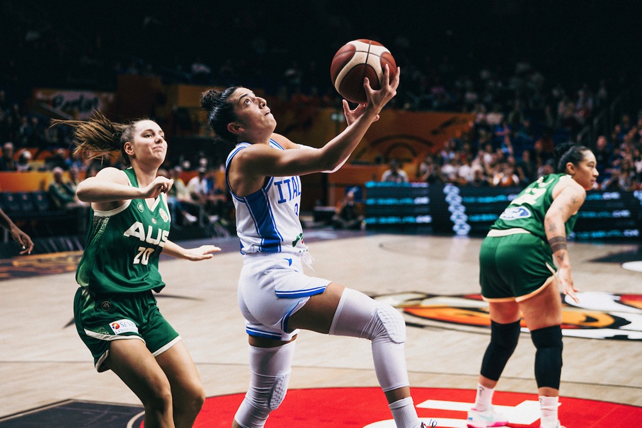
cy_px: 214
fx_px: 1248
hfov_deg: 28.9
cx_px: 321
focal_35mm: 70
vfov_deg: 19.4
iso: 2000
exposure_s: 1/1600
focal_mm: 70
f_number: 2.8
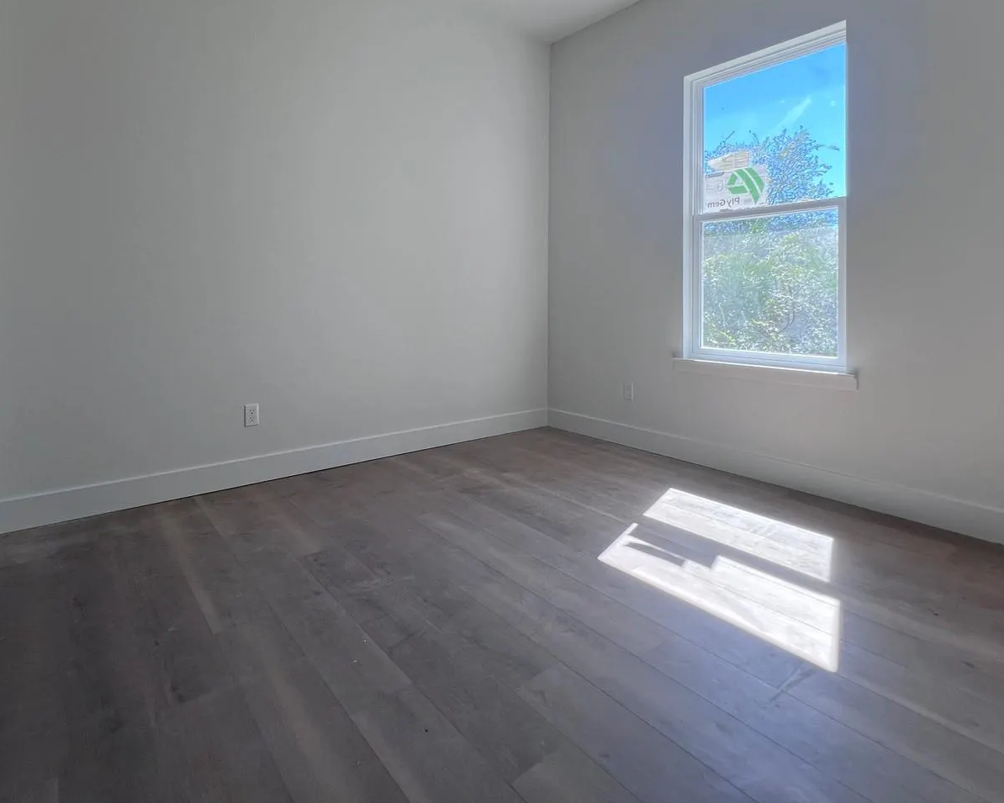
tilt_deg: -1.0
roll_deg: -0.7
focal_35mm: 17
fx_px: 505
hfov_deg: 89.6
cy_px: 302
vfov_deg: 75.6
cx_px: 483
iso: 32
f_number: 1.8
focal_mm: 1.57
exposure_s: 1/146
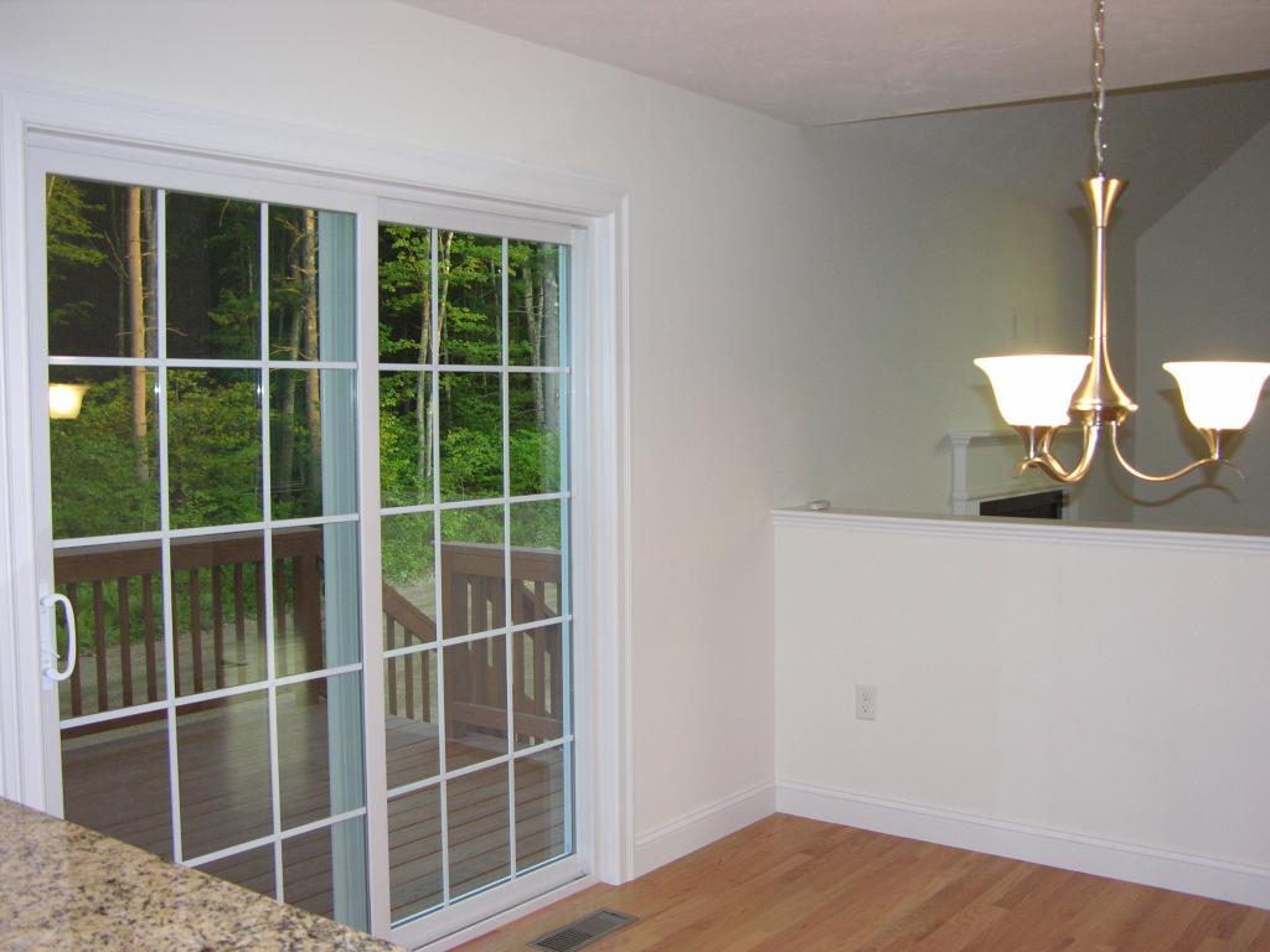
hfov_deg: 51.4
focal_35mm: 36
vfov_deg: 39.7
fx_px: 1321
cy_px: 476
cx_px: 635
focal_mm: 9.2
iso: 200
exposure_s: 1/60.1
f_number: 2.8
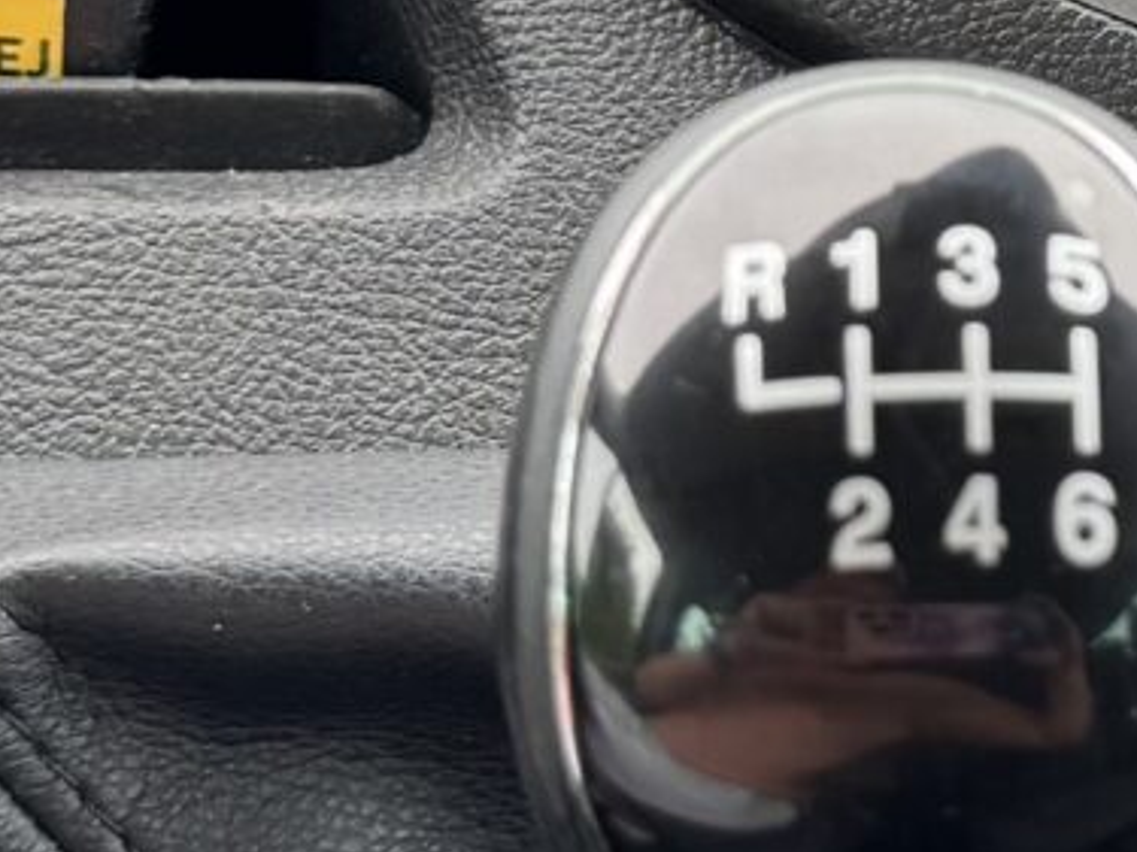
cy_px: -52
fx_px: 5385
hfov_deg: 11.7
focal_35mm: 164
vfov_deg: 9.0
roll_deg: -0.7
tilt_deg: -25.2
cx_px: 1446
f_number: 1.78
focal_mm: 6.76
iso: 64
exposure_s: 1/161
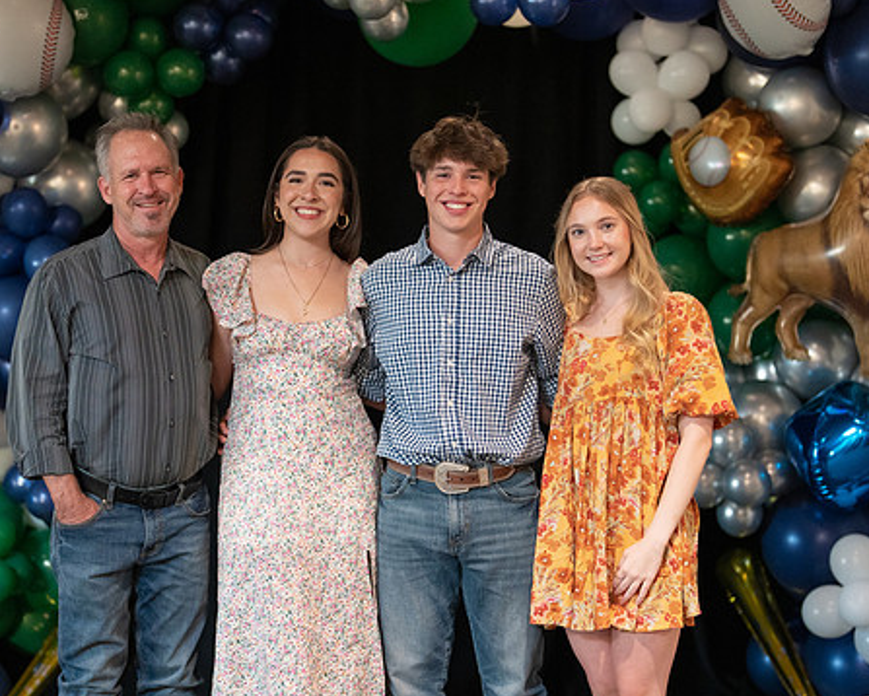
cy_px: 400
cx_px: 409
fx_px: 1827
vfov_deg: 21.6
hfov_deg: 26.8
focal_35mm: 71
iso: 1600
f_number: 1.2
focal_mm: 50
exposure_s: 1/320
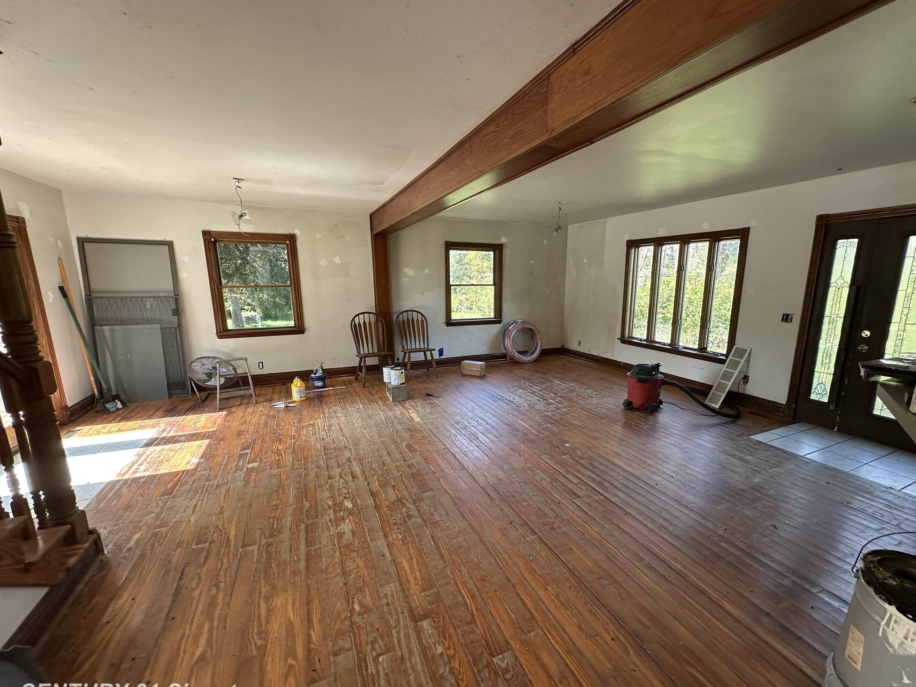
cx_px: 481
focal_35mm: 15
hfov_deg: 98.1
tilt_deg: -11.0
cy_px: 361
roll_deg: +0.1
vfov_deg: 81.7
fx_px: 397
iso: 125
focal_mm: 2.22
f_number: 2.2
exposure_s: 1/99
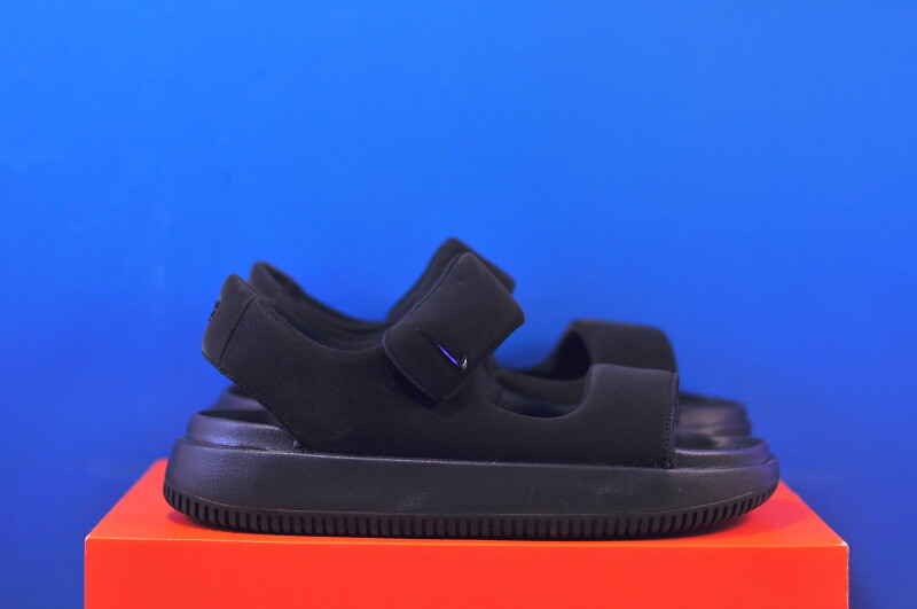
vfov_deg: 18.1
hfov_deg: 27.0
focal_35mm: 75
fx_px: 1908
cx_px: 458
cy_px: 304
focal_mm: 50
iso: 250
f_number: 2.5
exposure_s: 1/320
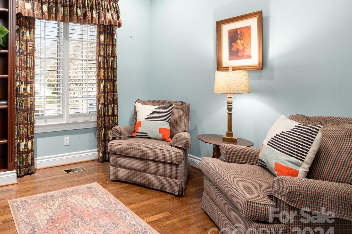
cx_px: 90
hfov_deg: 67.7
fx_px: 242
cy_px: 81
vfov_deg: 50.9
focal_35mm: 25
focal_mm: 16.5
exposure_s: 1/60
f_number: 8
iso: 200
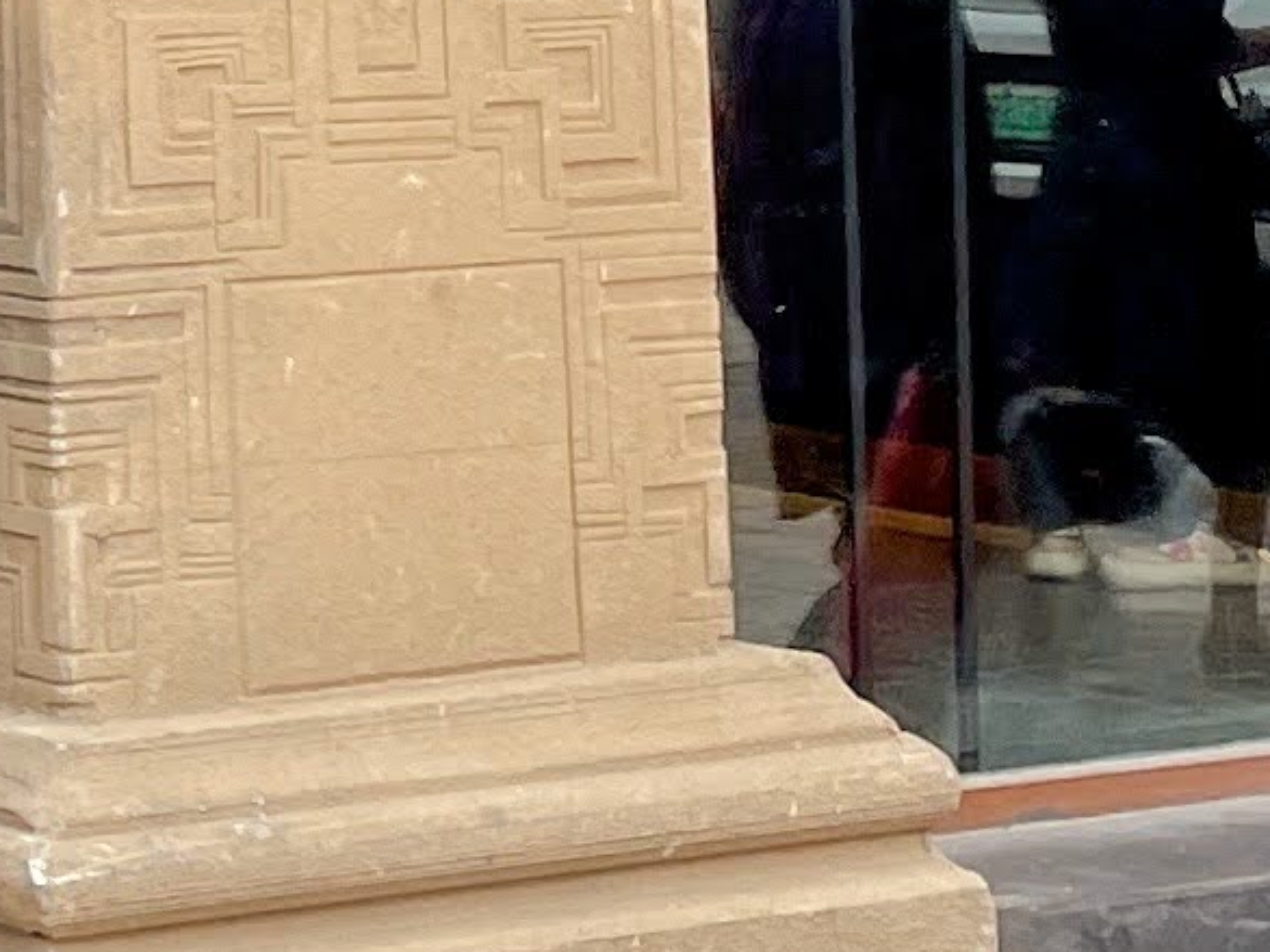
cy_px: -1154
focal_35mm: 179
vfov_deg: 7.8
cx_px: -618
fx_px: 6565
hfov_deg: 10.7
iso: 32
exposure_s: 1/390
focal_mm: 4.2
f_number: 1.6
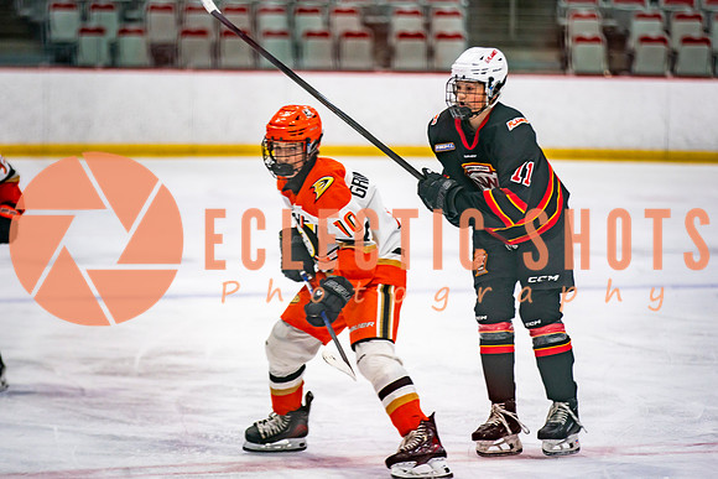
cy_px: 210
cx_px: 369
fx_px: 3943
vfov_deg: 7.0
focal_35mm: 198
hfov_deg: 10.4
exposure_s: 1/640
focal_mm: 168
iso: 640
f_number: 2.8
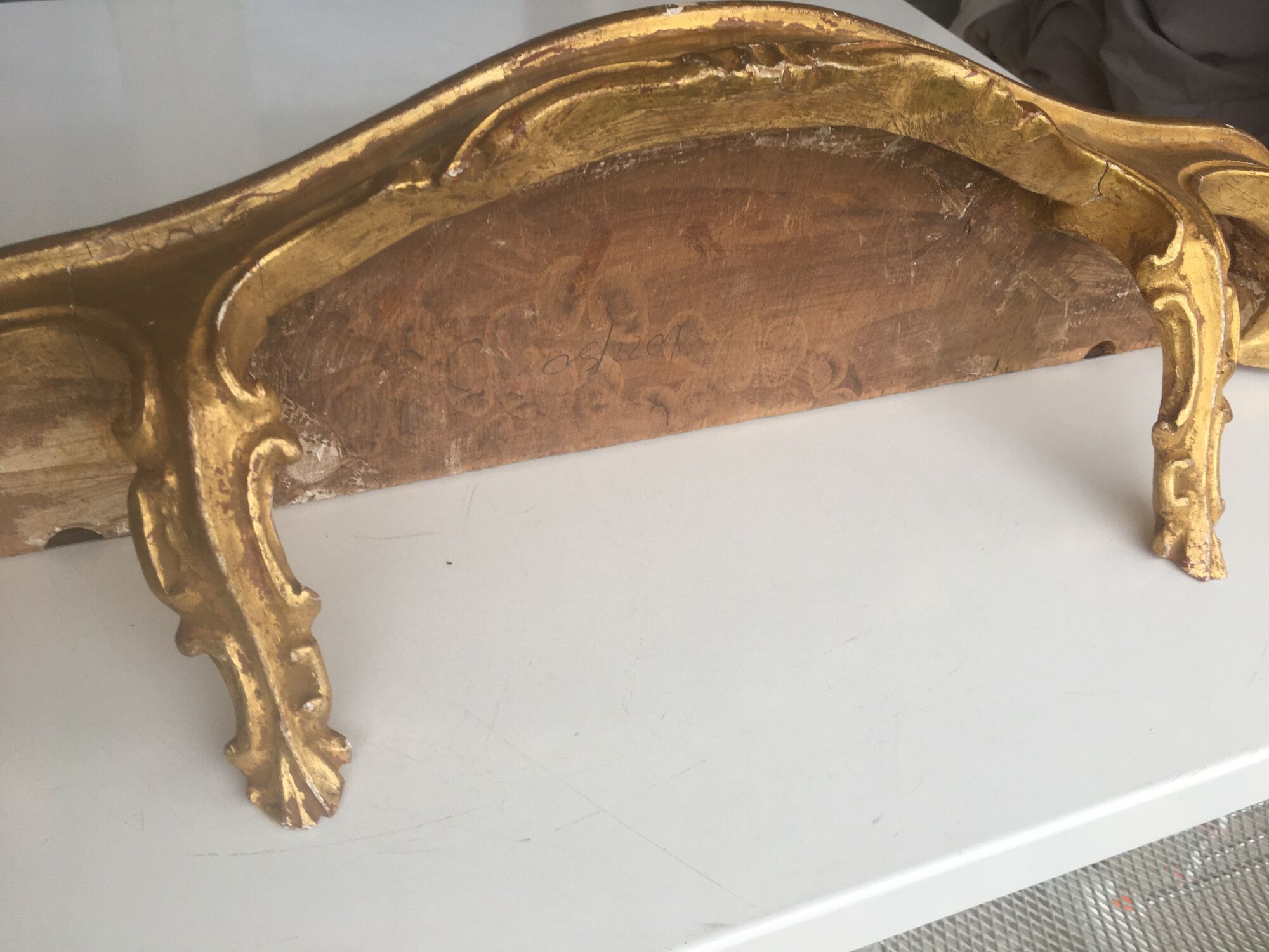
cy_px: 476
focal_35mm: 29
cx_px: 634
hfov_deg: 61.7
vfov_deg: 48.2
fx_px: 1063
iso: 32
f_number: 2.2
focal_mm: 4.15
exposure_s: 1/60
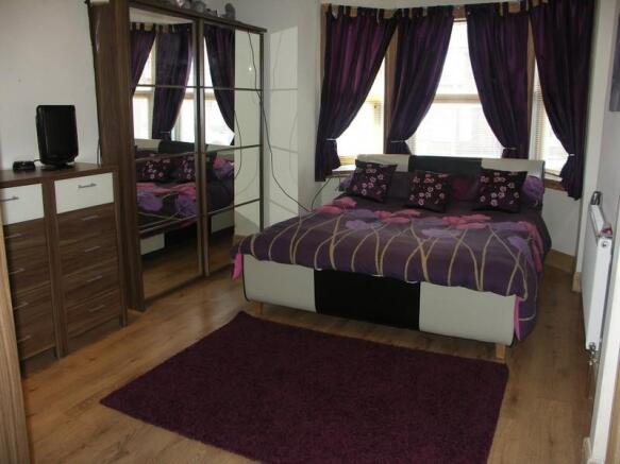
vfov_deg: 49.7
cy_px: 232
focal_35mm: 28
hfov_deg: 63.5
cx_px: 310
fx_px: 501
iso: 100
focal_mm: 7.2
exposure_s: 1/50
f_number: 2.8
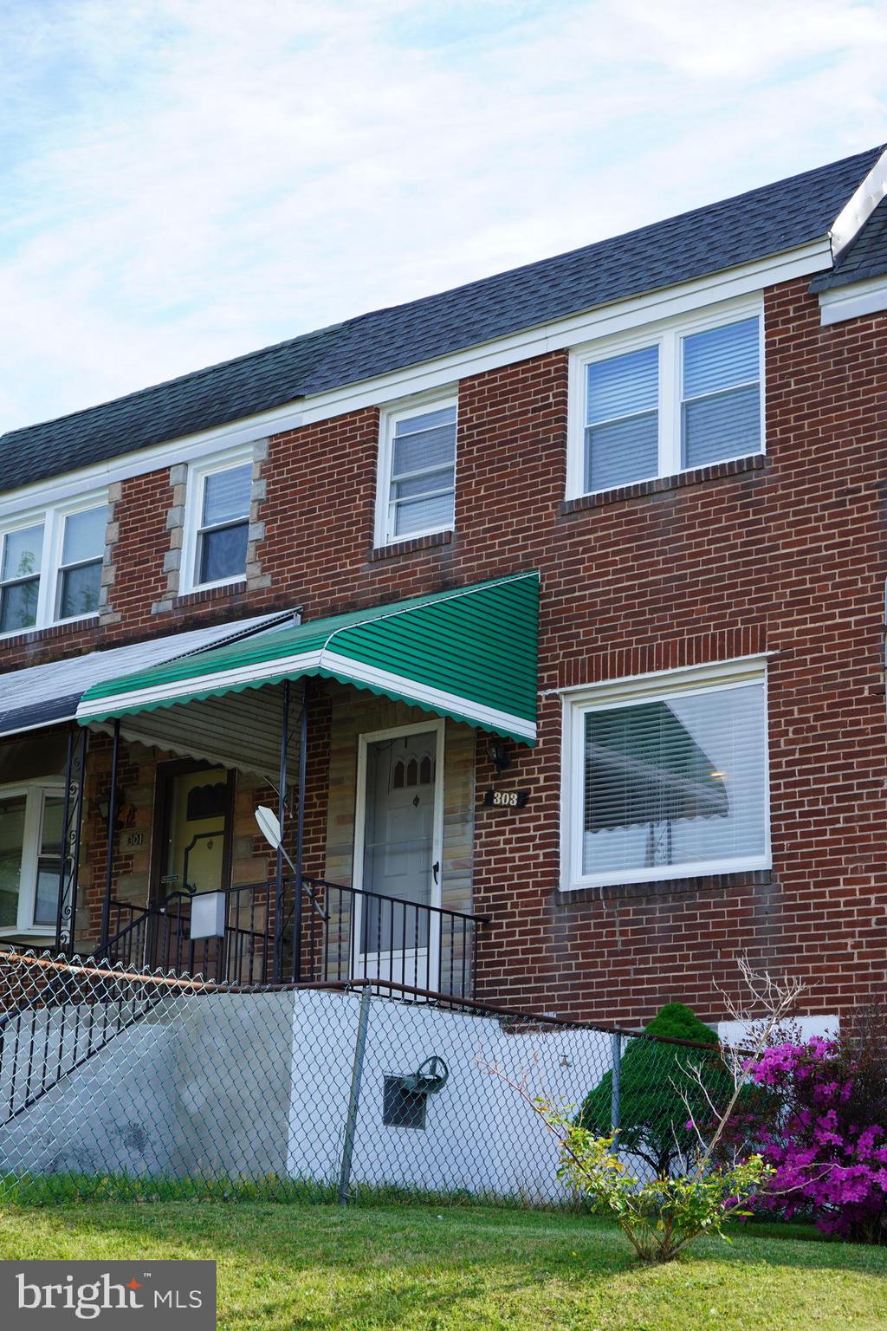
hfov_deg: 24.2
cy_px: 666
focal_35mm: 56
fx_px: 2070
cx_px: 444
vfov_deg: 35.6
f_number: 7.1
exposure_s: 1/80
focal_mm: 56
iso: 100
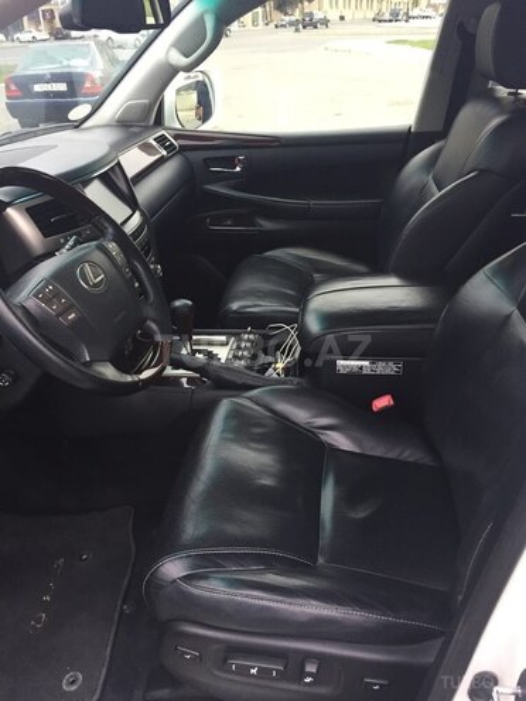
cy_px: 350
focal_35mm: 29
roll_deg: +0.1
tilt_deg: -26.2
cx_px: 263
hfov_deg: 48.2
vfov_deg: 61.7
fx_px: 588
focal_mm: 4.15
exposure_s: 1/33
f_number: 2.2
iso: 64
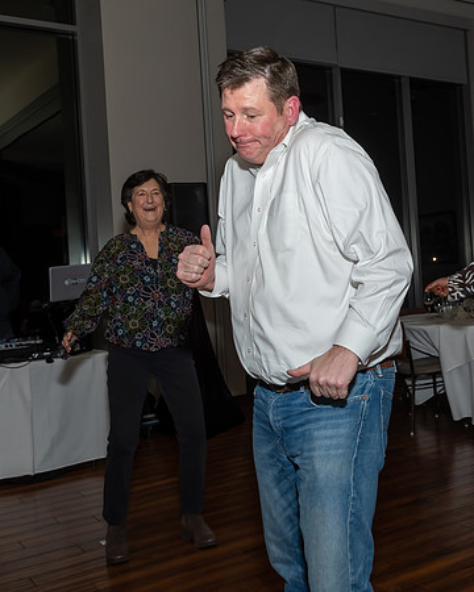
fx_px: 729
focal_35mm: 42
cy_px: 249
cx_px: 309
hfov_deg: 35.7
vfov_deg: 44.1
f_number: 8
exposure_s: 1/250
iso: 400
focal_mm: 17
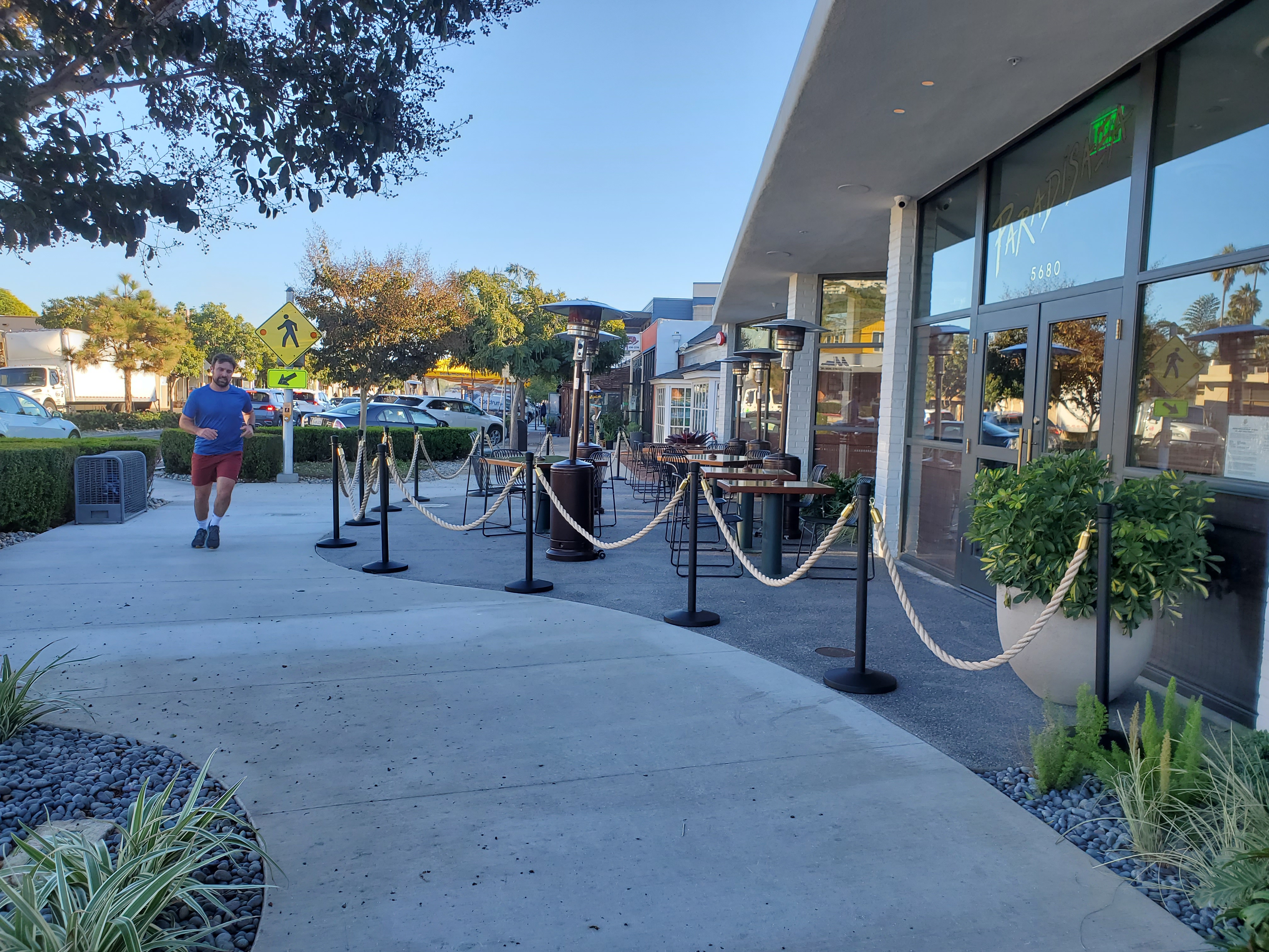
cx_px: 634
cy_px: 476
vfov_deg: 53.1
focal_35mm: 26
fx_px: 953
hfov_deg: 67.3
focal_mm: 4.3
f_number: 2.4
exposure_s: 1/267
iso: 50
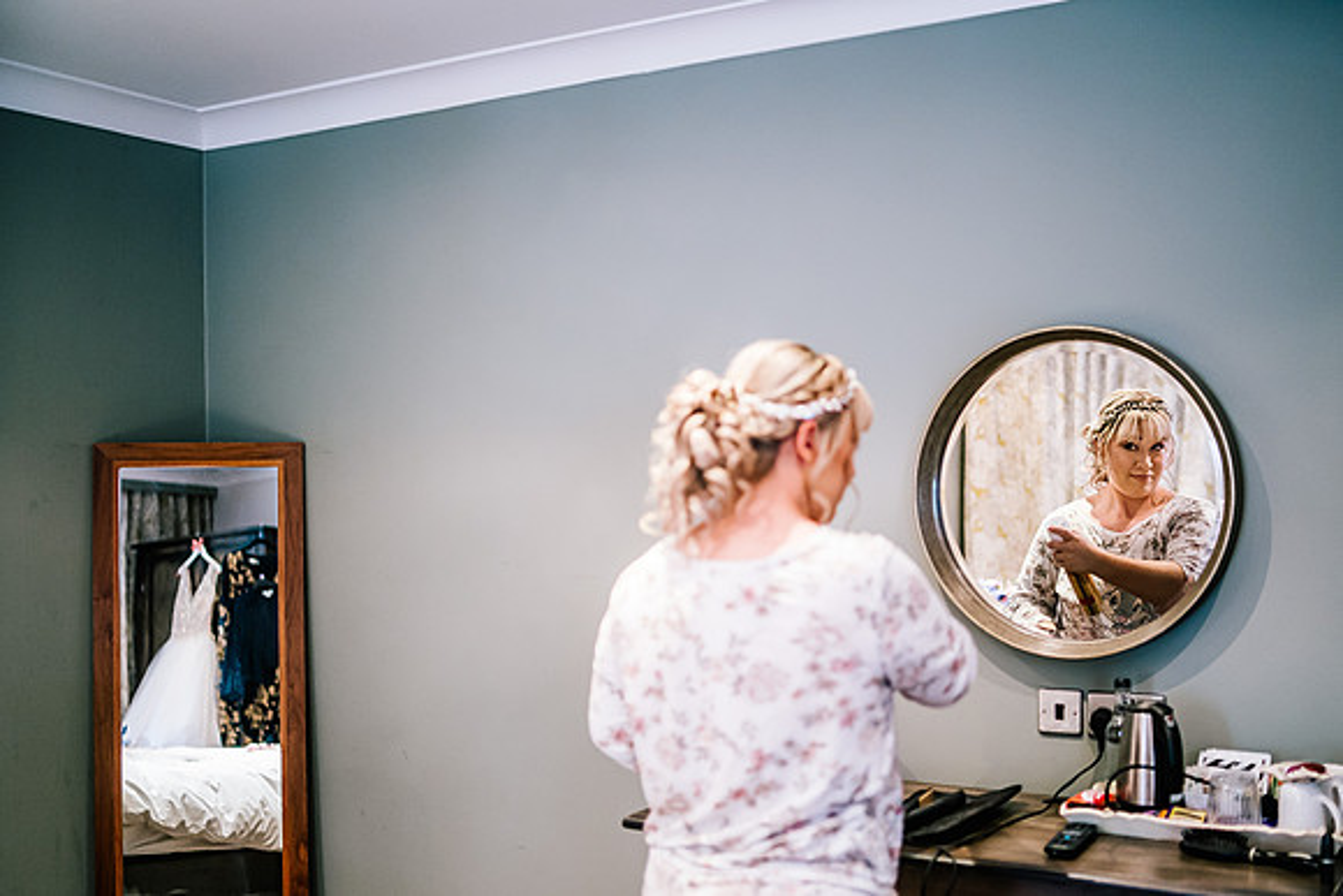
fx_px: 1499
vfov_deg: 33.2
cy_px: 507
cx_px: 760
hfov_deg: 48.1
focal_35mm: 40
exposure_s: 1/250
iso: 1600
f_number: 1.4
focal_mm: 35
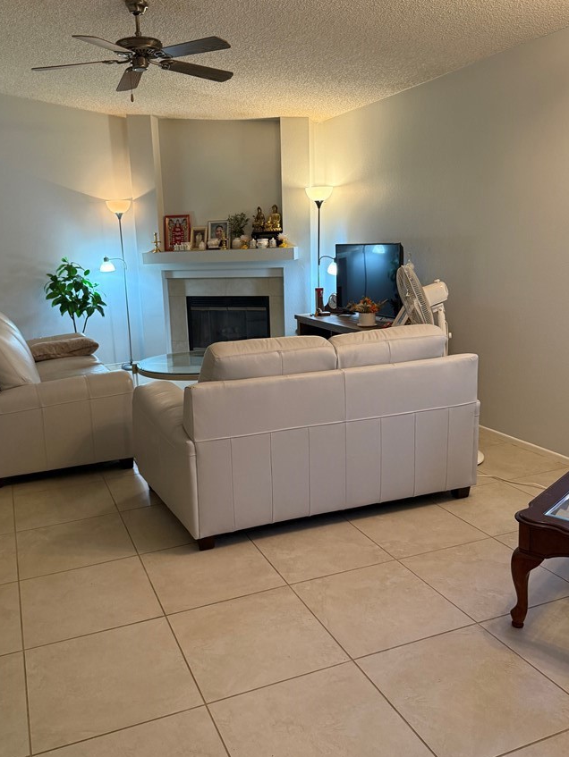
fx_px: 635
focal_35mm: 29
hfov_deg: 48.1
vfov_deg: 61.6
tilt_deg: -9.2
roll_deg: +2.1
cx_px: 247
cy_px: 354
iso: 250
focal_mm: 6.76
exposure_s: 1/60
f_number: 1.78
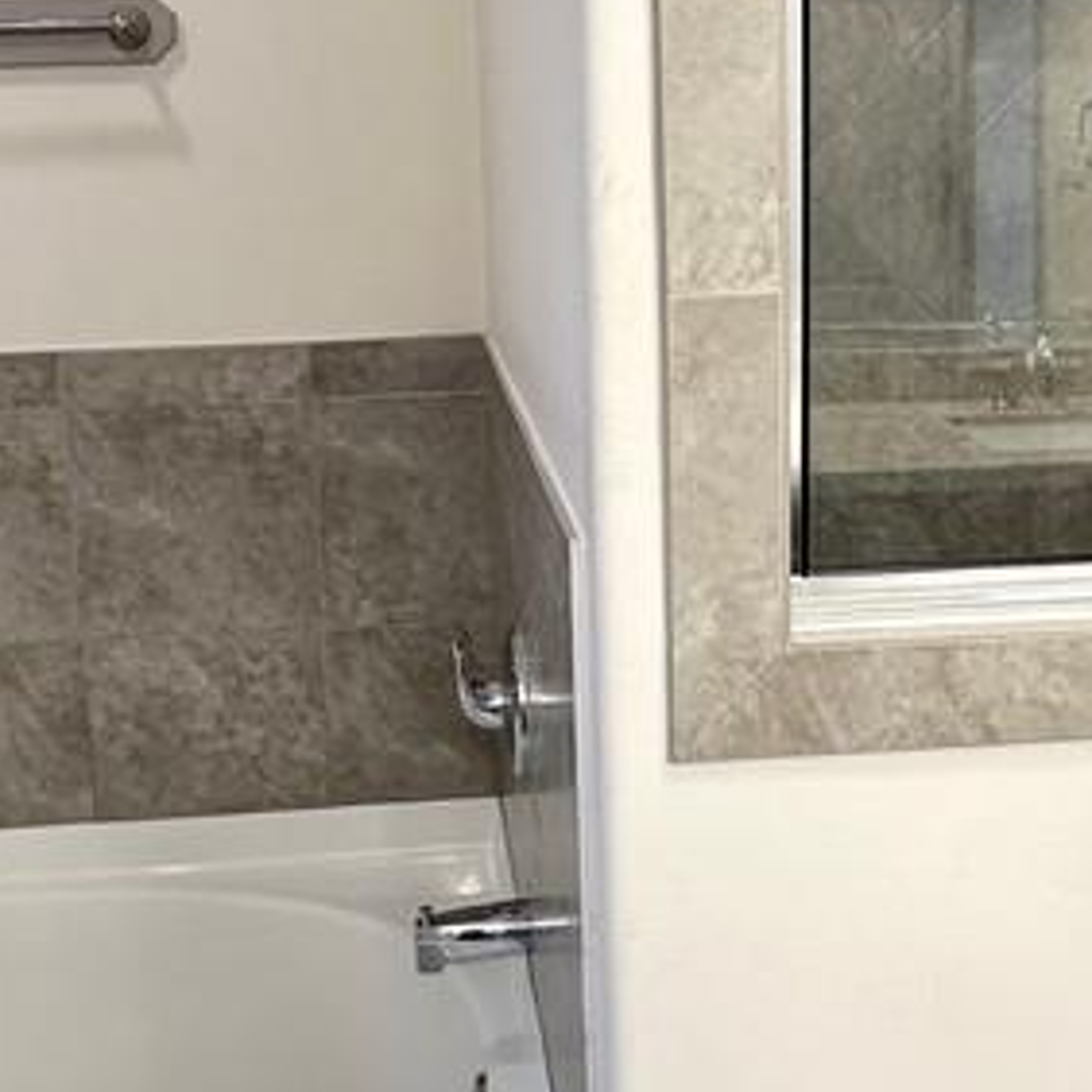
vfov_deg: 37.2
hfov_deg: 37.6
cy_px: 383
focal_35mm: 45
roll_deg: +1.6
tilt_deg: -10.2
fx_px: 1606
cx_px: 542
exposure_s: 1/60
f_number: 2.2
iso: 200
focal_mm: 2.22
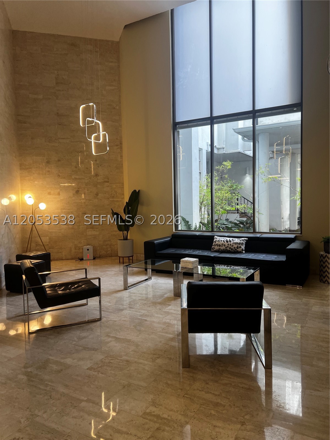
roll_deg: +2.9
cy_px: 220
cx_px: 165
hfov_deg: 53.1
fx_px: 330
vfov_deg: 67.3
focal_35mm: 26
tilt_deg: -4.3
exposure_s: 1/120
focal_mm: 5.7
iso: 80
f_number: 1.5
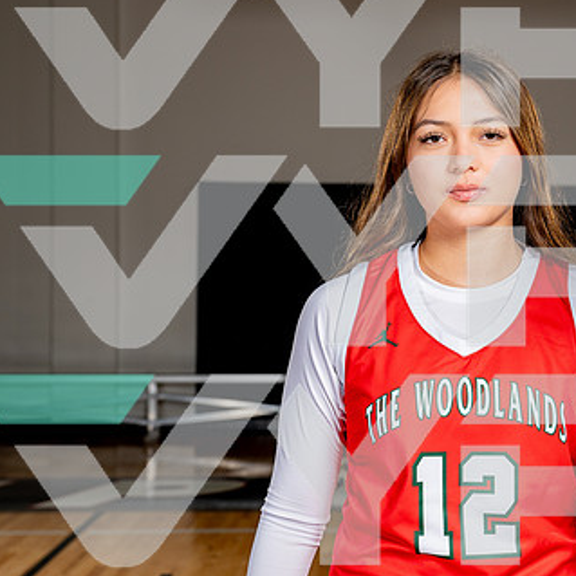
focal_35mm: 82
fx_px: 1544
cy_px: 252
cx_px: 432
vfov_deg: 21.1
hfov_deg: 21.0
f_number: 5.6
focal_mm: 53
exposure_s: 1/250
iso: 200
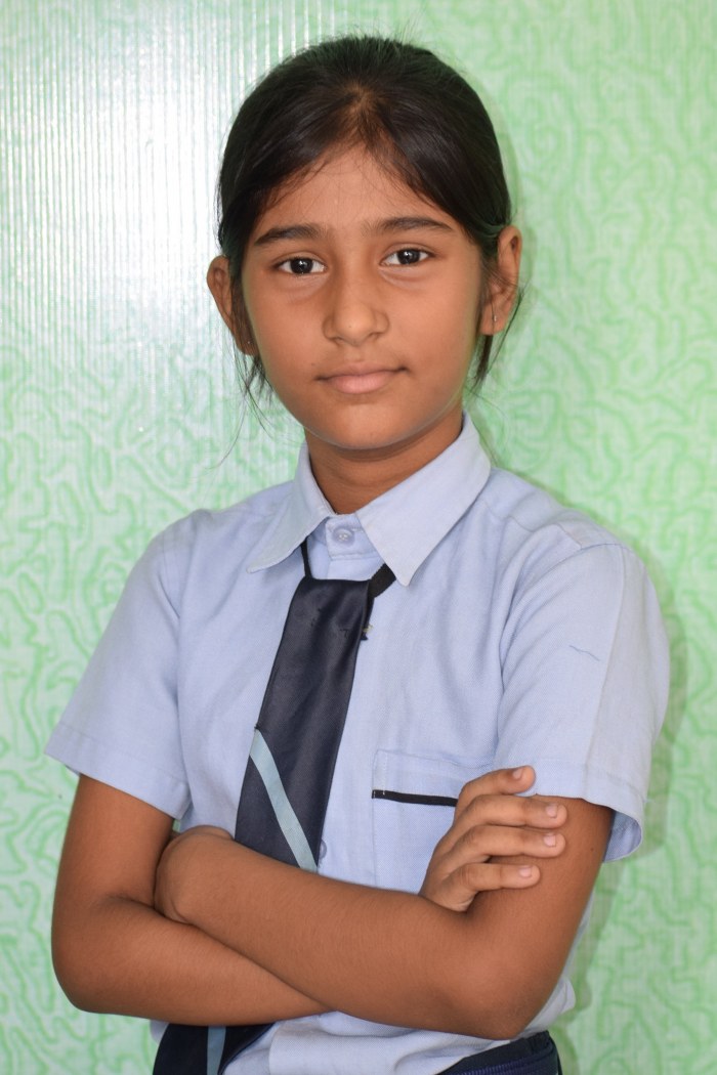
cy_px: 538
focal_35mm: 117
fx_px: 3495
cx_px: 358
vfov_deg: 17.5
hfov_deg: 11.7
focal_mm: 78
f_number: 4.8
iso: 640
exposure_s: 1/60
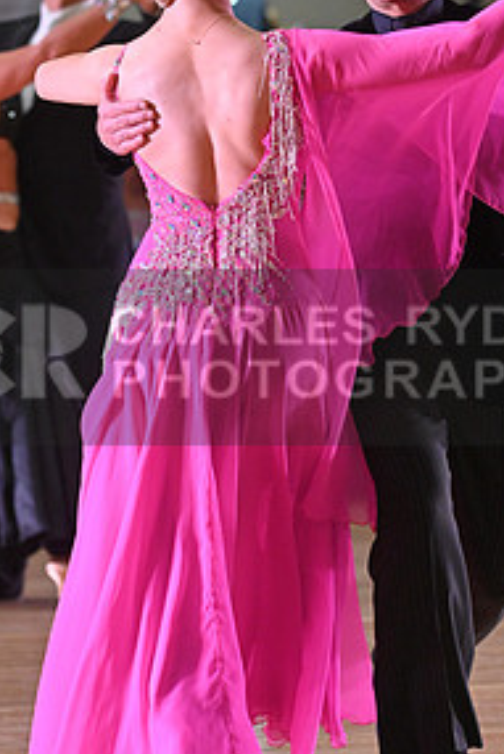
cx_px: 273
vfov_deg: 5.8
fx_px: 7445
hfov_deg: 3.9
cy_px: 359
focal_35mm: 355
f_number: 5
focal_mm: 175
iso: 3200
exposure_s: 1/400
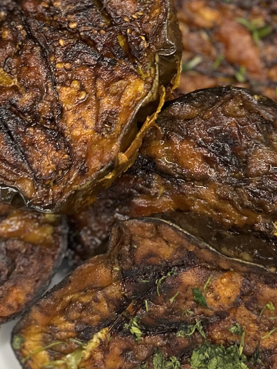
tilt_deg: -78.8
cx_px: 117
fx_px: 811
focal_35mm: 76
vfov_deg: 24.9
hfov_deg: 19.4
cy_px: 37
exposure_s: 1/50
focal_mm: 5.7
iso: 200
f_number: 1.5
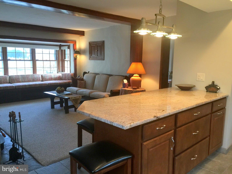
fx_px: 194
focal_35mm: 29
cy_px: 87
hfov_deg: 61.7
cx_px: 116
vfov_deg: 48.2
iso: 50
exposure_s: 1/15
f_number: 2.2
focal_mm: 4.15
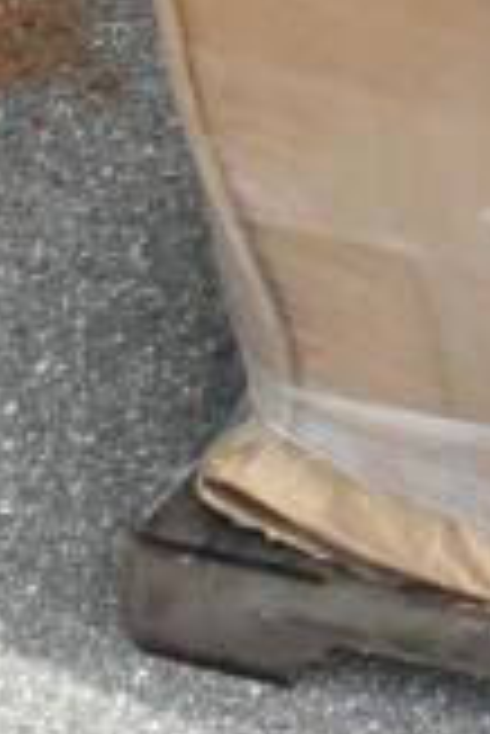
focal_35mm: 151
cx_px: 913
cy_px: -545
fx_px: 3076
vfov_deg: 12.5
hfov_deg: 8.7
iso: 1600
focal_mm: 18
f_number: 13
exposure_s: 1/640
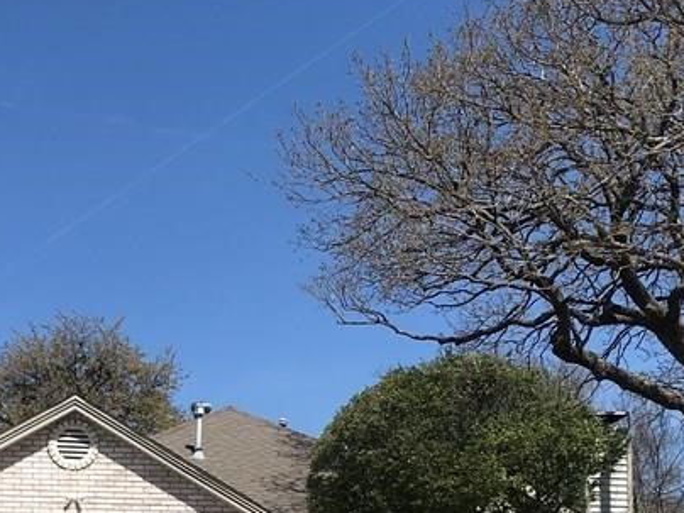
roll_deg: -0.4
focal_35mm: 71
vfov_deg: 19.9
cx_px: 264
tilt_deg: +5.4
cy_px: 547
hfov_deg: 27.3
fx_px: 1403
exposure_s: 1/3546
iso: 20
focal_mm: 3.99
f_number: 1.8
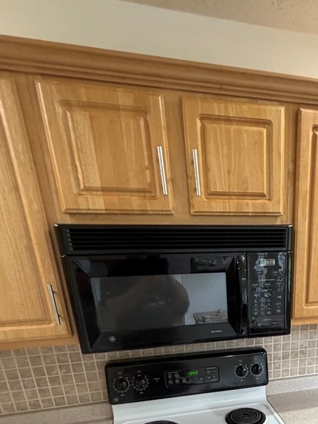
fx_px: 306
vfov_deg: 60.8
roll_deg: -0.1
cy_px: 366
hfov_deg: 51.8
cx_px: 249
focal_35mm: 25
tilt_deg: -18.8
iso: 200
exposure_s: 1/60
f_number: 2.2
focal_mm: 2.22
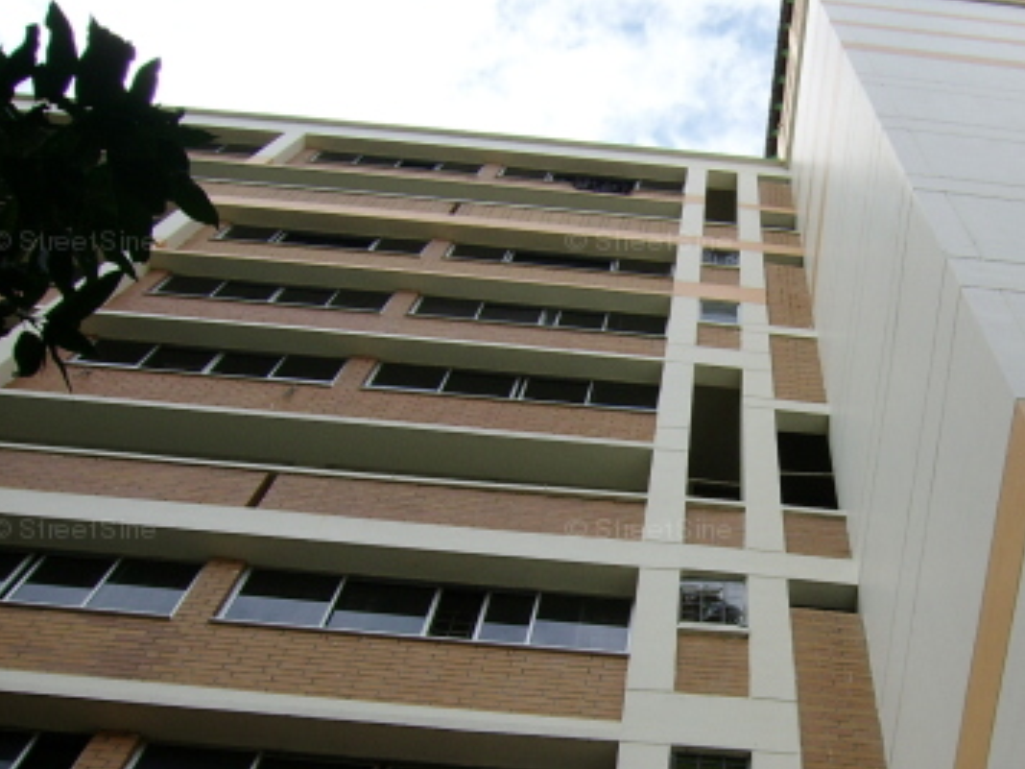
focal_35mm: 54
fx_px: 1599
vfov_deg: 26.8
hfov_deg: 34.7
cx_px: 780
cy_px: 533
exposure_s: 1/297
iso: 50
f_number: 5.8
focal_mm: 5.95
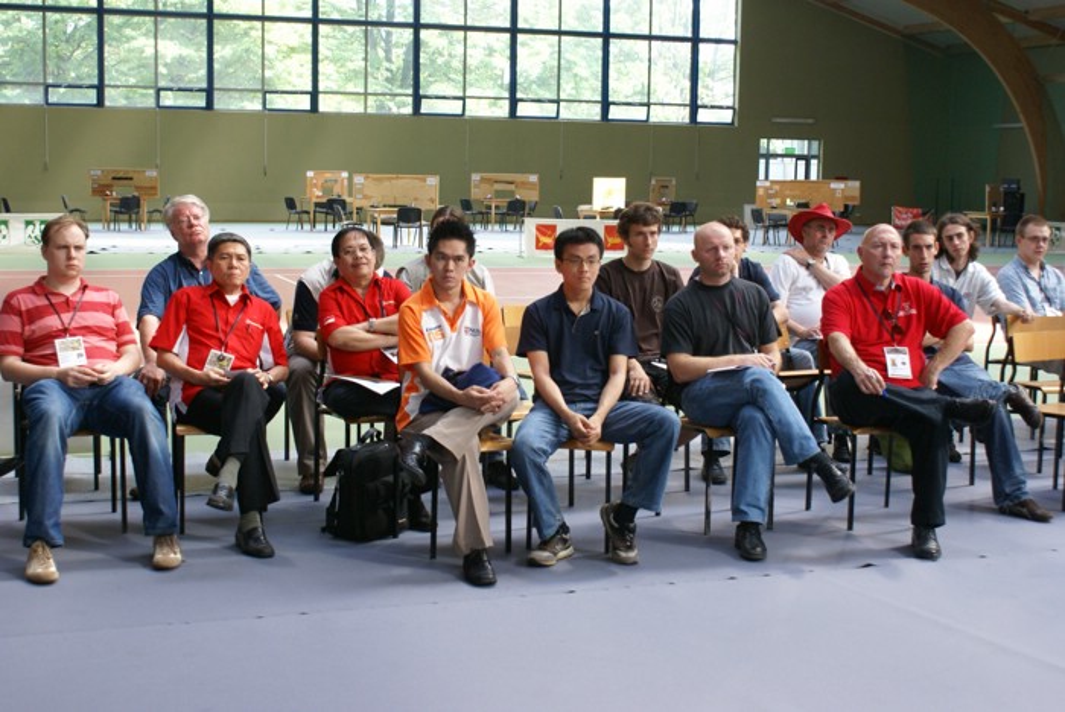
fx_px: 1332
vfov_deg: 29.9
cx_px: 532
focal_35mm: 45
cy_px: 356
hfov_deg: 43.6
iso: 400
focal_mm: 30
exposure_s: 1/60
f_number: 5.6
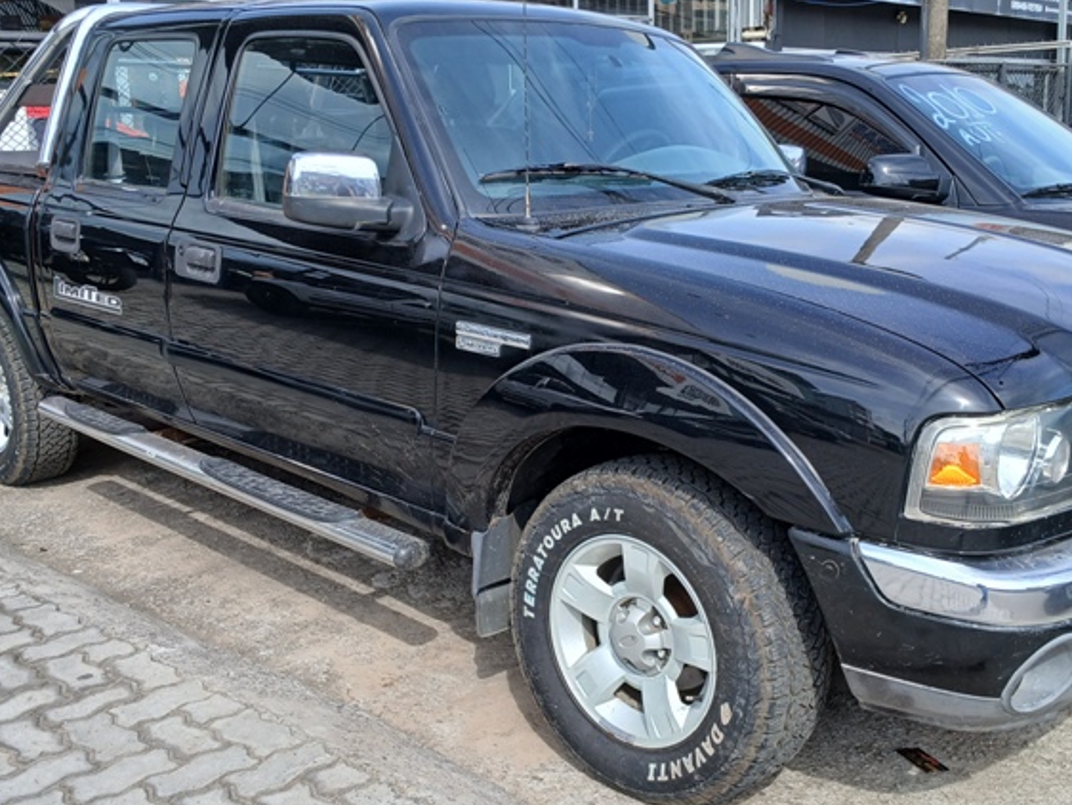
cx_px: 553
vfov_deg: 38.7
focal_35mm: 37
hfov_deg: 50.1
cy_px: 435
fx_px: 1146
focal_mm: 3.98
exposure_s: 1/221
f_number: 1.8
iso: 20
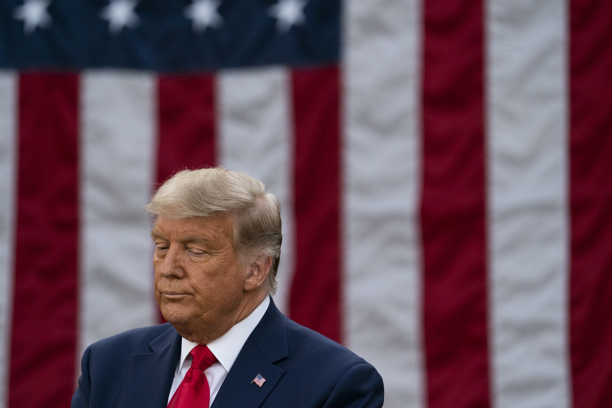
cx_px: 286
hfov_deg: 3.8
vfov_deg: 2.5
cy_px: 186
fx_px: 9264
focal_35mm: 545
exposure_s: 1/400
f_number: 6.3
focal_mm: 493
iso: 2500
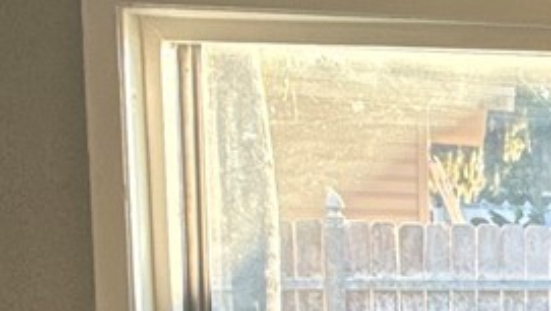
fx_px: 1316
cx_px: 874
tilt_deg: -9.5
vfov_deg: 12.9
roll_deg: -2.1
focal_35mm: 90
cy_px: 439
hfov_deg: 19.8
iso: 64
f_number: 2.2
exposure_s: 1/142
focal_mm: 2.22
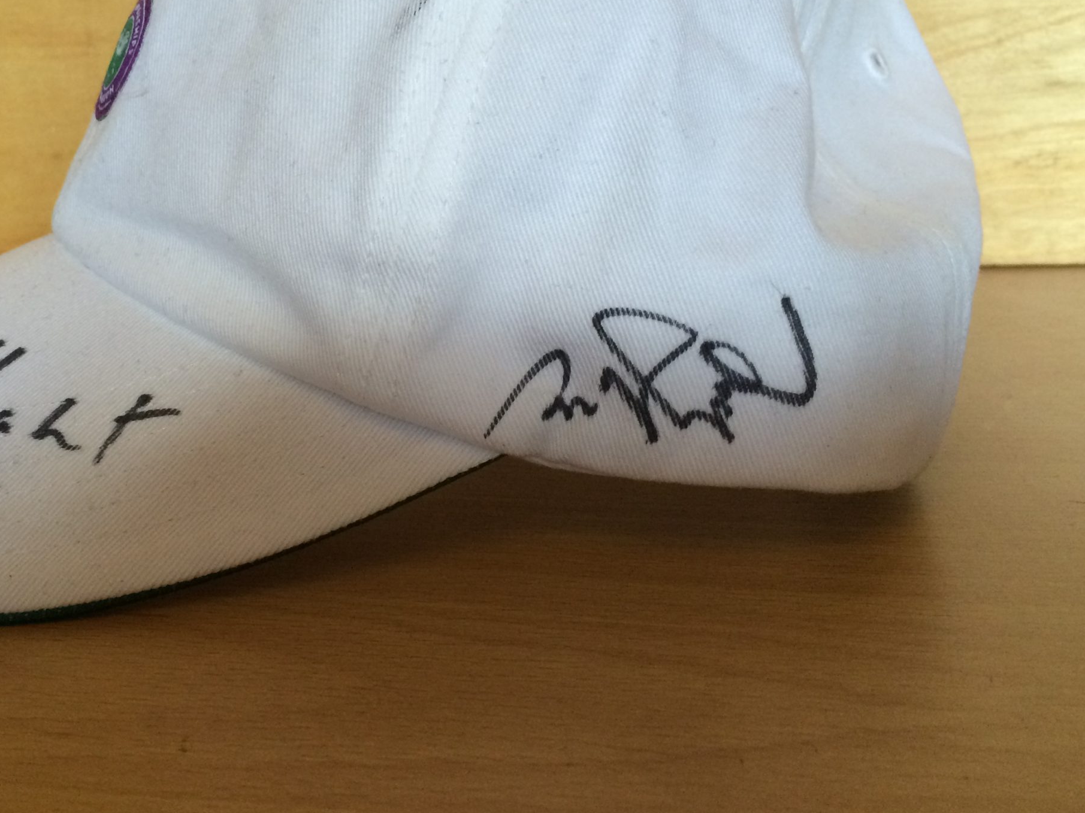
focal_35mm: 41
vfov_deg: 35.0
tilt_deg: -15.1
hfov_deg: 45.5
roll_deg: +3.9
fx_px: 1285
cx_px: 428
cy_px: 310
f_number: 2.2
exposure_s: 1/30
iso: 160
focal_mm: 4.15
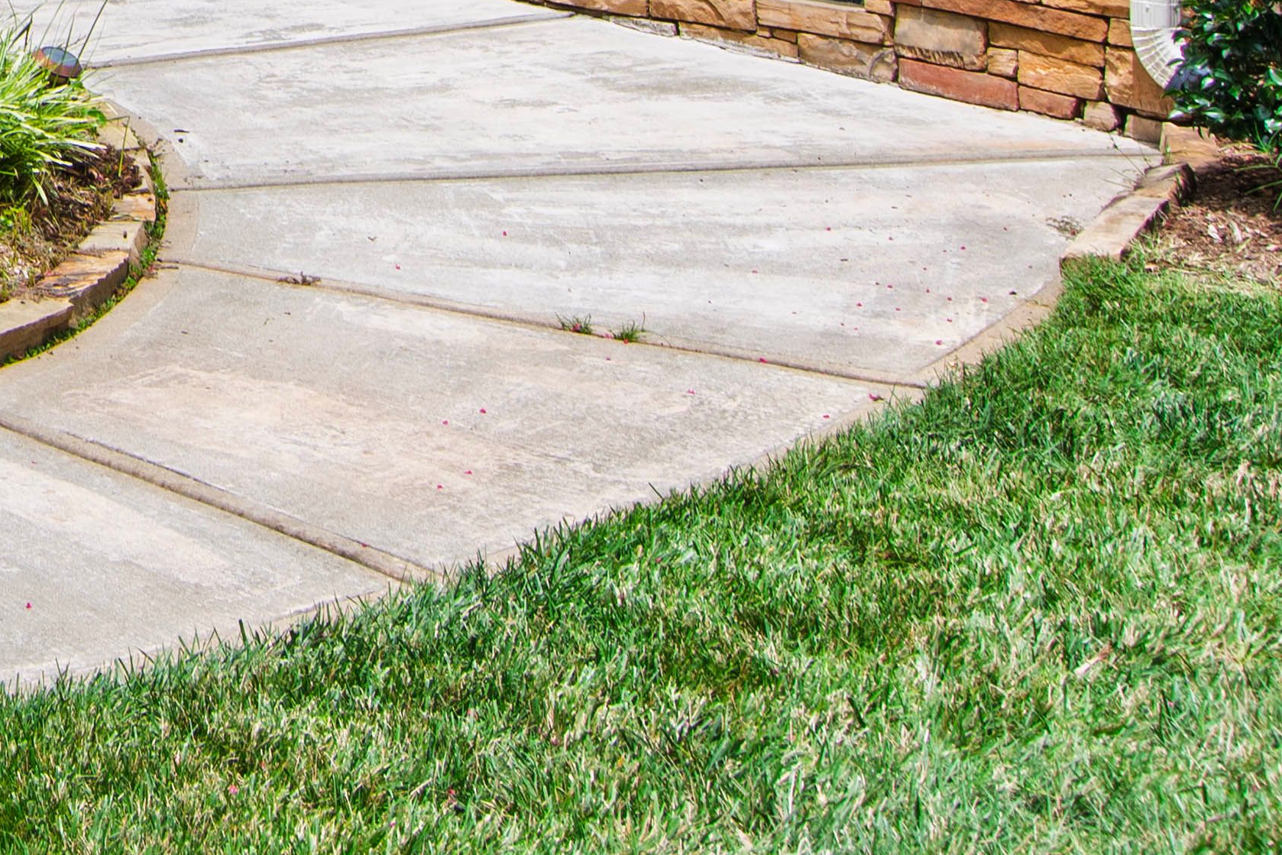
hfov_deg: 23.7
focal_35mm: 75
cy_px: -557
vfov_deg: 16.1
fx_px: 2659
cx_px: -417
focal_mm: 15
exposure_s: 1/160
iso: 100
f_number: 8
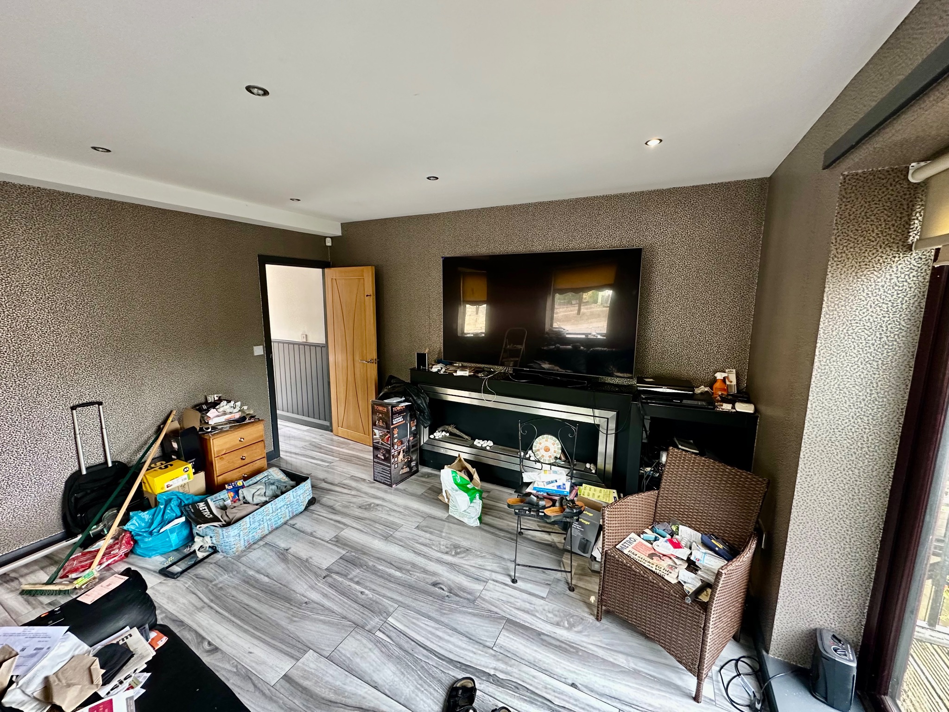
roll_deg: -0.4
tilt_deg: -8.5
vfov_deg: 85.7
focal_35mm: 14
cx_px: 474
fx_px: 384
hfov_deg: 102.1
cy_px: 356
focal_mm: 2.22
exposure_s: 1/70
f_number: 2.2
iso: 320
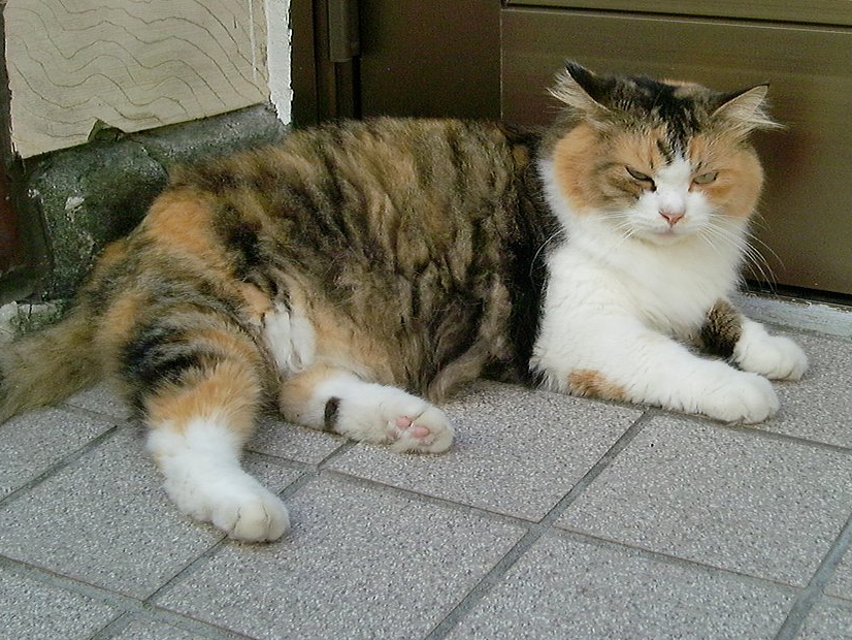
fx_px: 1403
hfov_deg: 33.6
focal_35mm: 57
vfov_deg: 25.7
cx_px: 523
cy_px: 306
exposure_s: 1/640
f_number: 3.3
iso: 400
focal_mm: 8.2
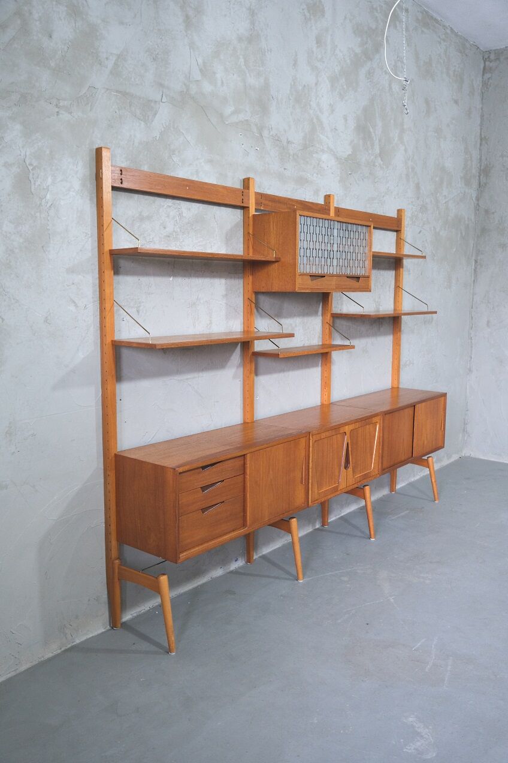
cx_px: 254
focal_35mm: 30
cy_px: 382
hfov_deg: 43.6
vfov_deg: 61.9
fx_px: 635
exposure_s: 1/28
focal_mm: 20.2
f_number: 4
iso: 1250
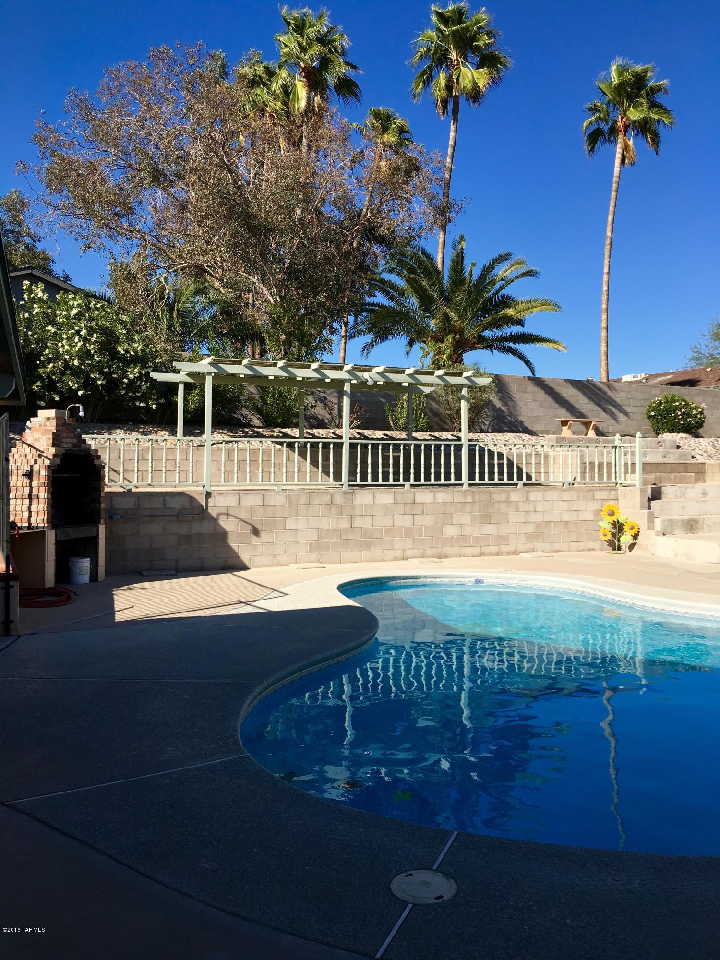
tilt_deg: +0.3
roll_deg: +0.0
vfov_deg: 61.7
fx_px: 804
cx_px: 360
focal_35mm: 29
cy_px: 480
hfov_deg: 48.2
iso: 25
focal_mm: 4.15
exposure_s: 1/1425
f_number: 2.2
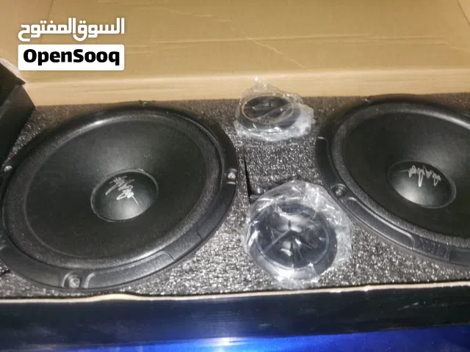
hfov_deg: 73.9
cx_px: 235
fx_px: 312
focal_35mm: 23
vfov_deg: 58.9
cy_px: 176
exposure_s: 1/9.99
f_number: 1.7
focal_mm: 6.3
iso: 160
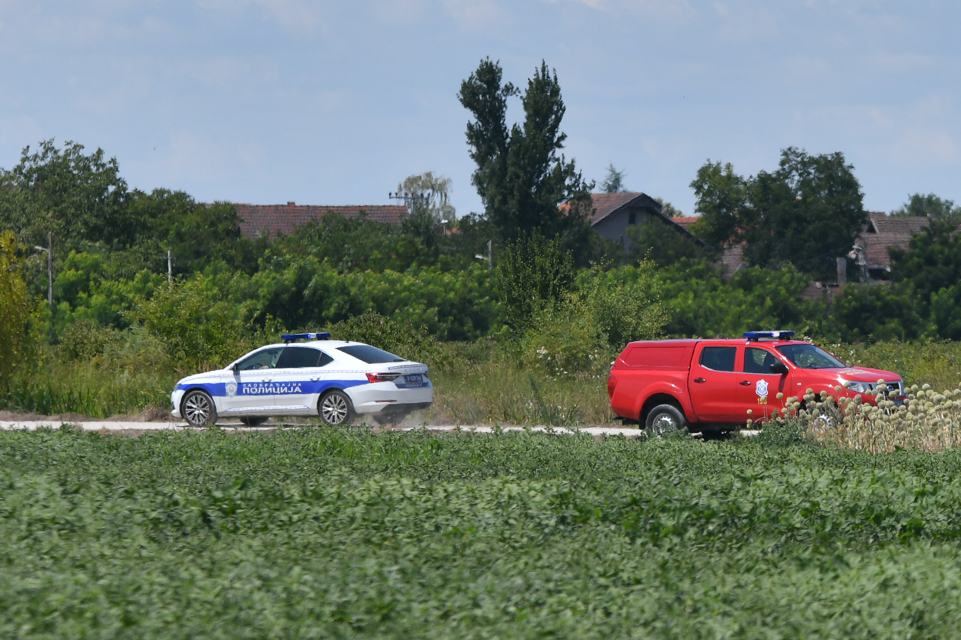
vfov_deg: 6.9
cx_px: 480
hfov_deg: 10.3
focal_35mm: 200
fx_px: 5338
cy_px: 320
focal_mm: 200
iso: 200
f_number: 5.6
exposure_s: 1/2500
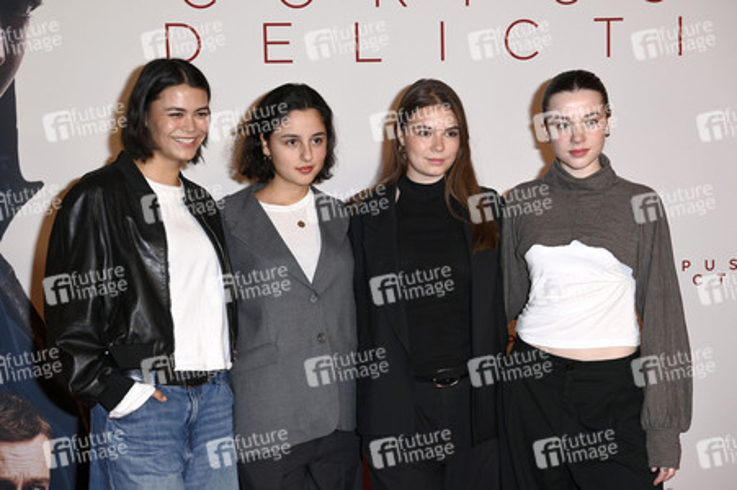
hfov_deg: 35.7
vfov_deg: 24.2
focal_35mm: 56
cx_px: 368
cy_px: 245
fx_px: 1146
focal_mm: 56
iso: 500
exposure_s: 1/320
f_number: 6.3
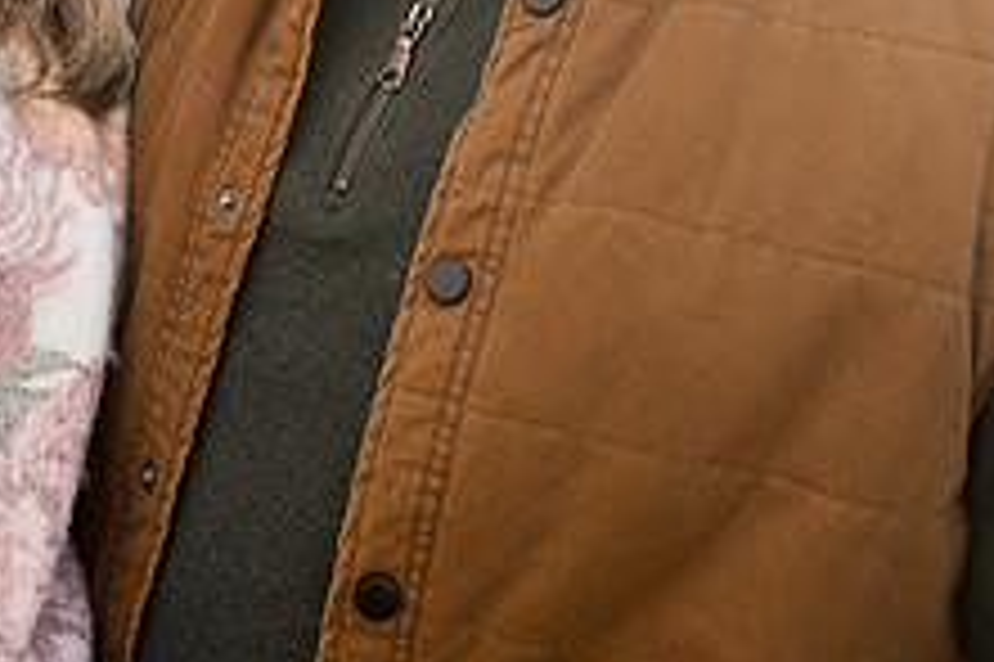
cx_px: 117
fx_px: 2538
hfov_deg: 21.7
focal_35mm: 92
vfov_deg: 14.3
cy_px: -182
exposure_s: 1/200
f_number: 4
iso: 200
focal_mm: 35
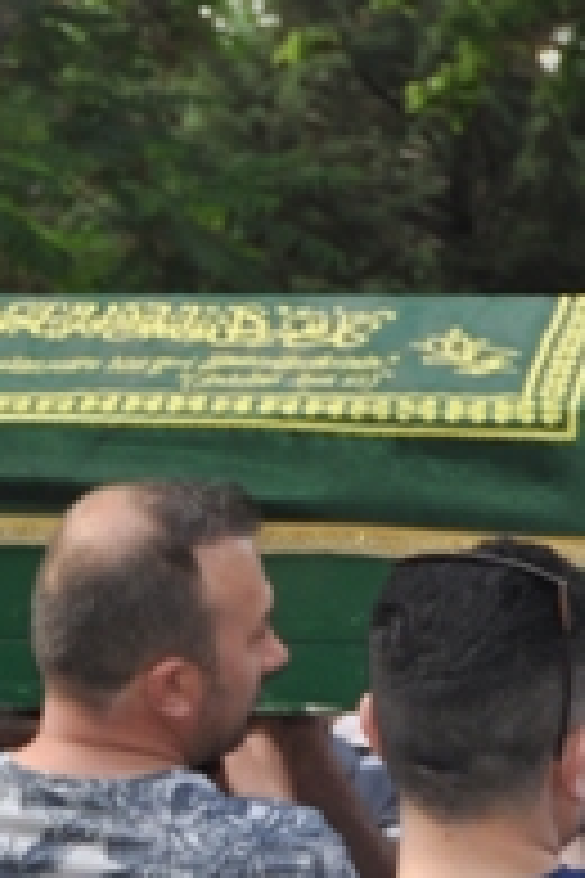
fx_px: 3233
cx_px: -162
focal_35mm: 133
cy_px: 430
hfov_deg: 10.1
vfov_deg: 15.5
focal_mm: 27
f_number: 4
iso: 200
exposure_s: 1/200
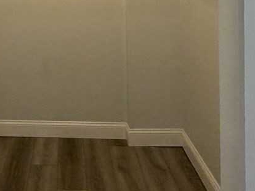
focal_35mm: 52
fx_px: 383
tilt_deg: -1.4
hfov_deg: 35.0
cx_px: 32
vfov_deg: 25.4
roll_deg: +0.7
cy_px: -34
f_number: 2.2
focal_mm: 2.22
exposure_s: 1/120
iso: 250
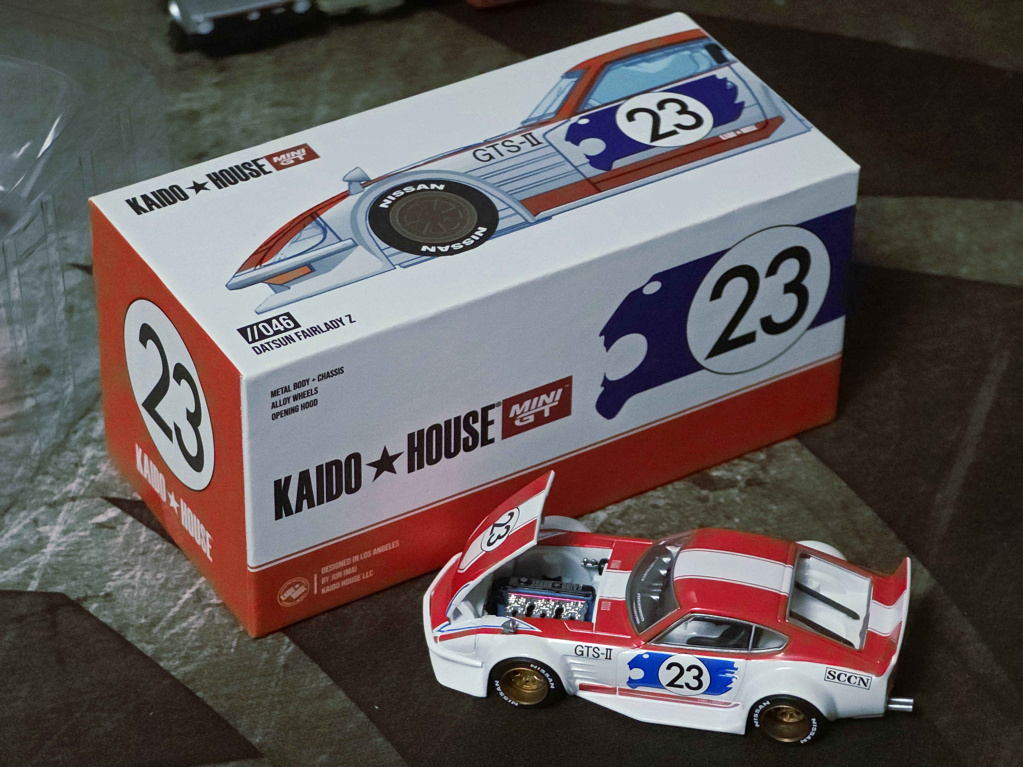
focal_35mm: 115
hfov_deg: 17.1
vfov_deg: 12.9
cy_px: 384
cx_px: 512
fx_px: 3399
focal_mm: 18.6
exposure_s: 1/60.2
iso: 800
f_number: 3.4
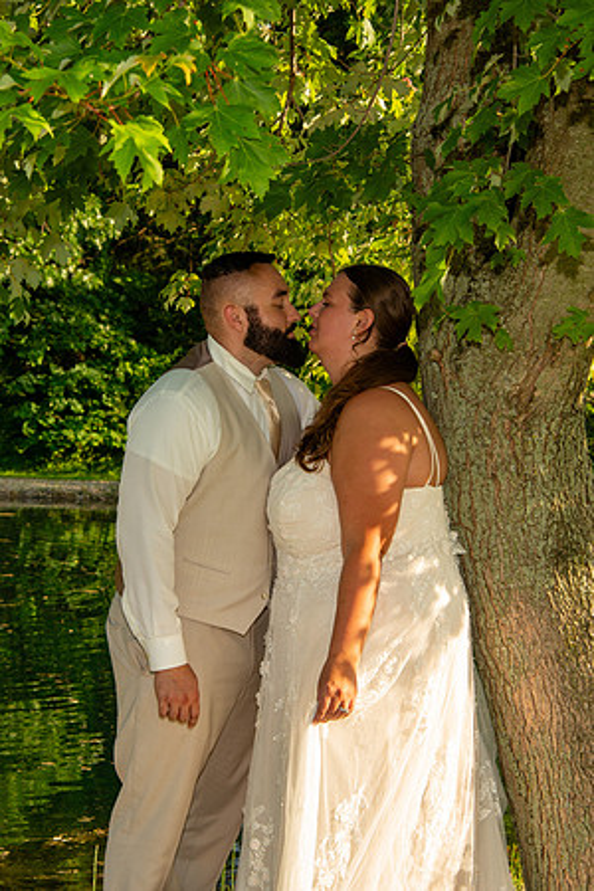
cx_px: 297
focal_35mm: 98
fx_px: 2425
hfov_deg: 14.0
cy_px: 446
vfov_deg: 20.8
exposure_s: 1/125
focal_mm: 98
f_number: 11
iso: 400
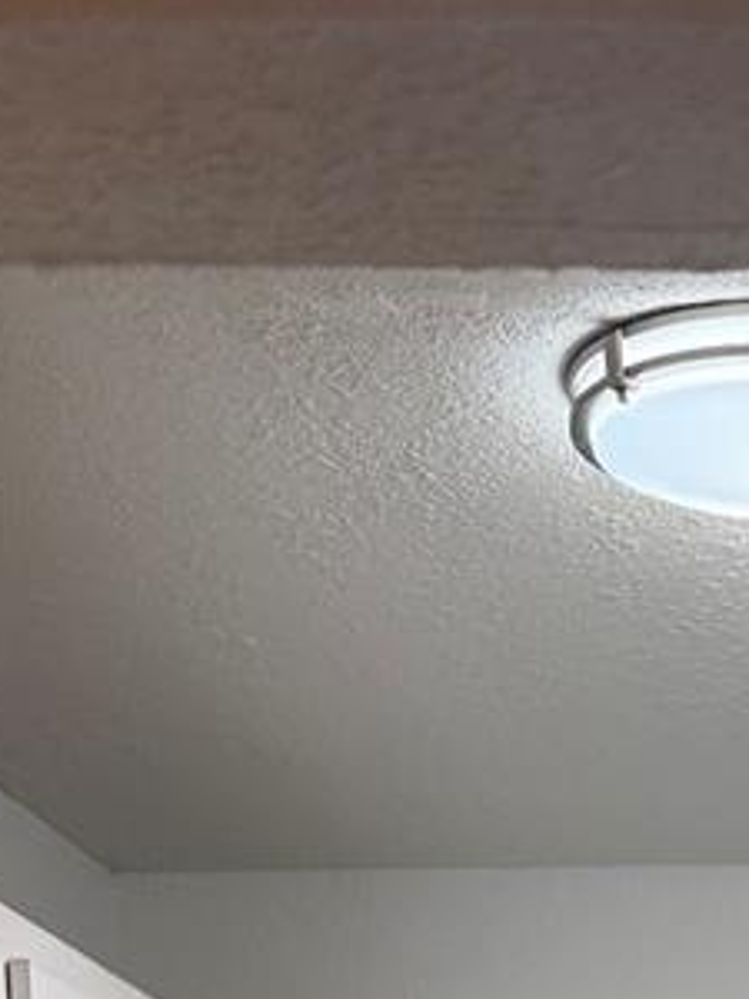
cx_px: 1022
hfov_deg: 14.6
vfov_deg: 16.3
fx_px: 2770
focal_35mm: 96
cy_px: 1938
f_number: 1.78
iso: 200
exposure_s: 1/60
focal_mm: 6.76
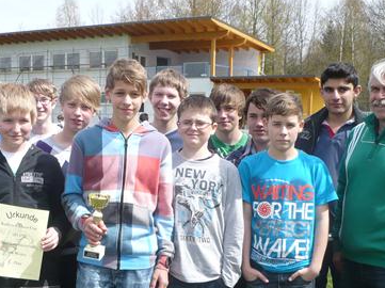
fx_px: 689
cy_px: 245
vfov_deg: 23.1
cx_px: 149
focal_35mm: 62
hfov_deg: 31.1
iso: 100
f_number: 2.8
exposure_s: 1/800
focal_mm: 5.8
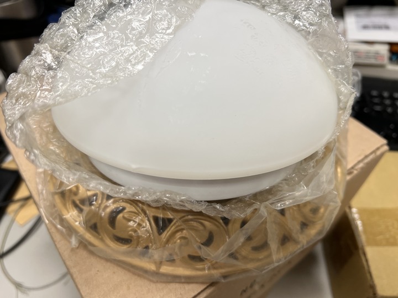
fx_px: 299
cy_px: 149
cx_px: 199
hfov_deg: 67.3
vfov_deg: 53.1
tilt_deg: -46.9
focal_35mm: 26
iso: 64
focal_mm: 5.7
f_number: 1.5
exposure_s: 1/100
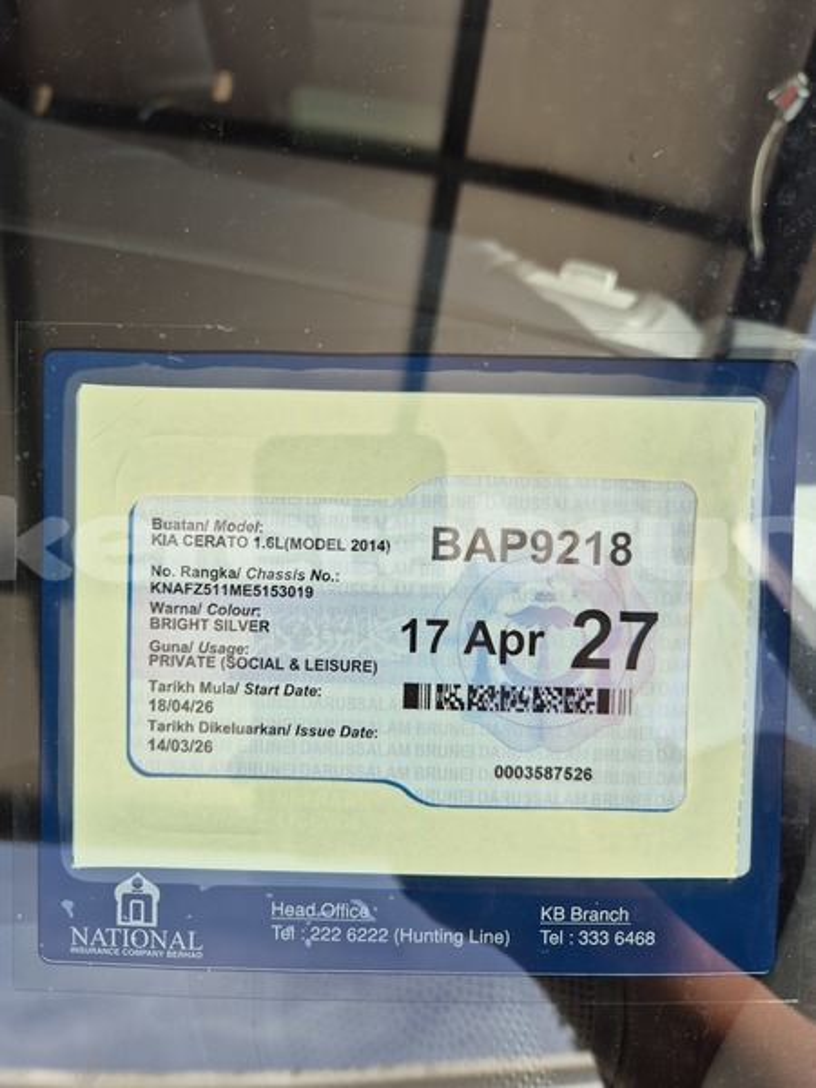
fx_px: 723
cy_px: 544
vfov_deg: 73.9
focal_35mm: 23
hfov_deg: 58.9
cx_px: 408
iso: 25
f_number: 1.8
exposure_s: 1/361
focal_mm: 5.4
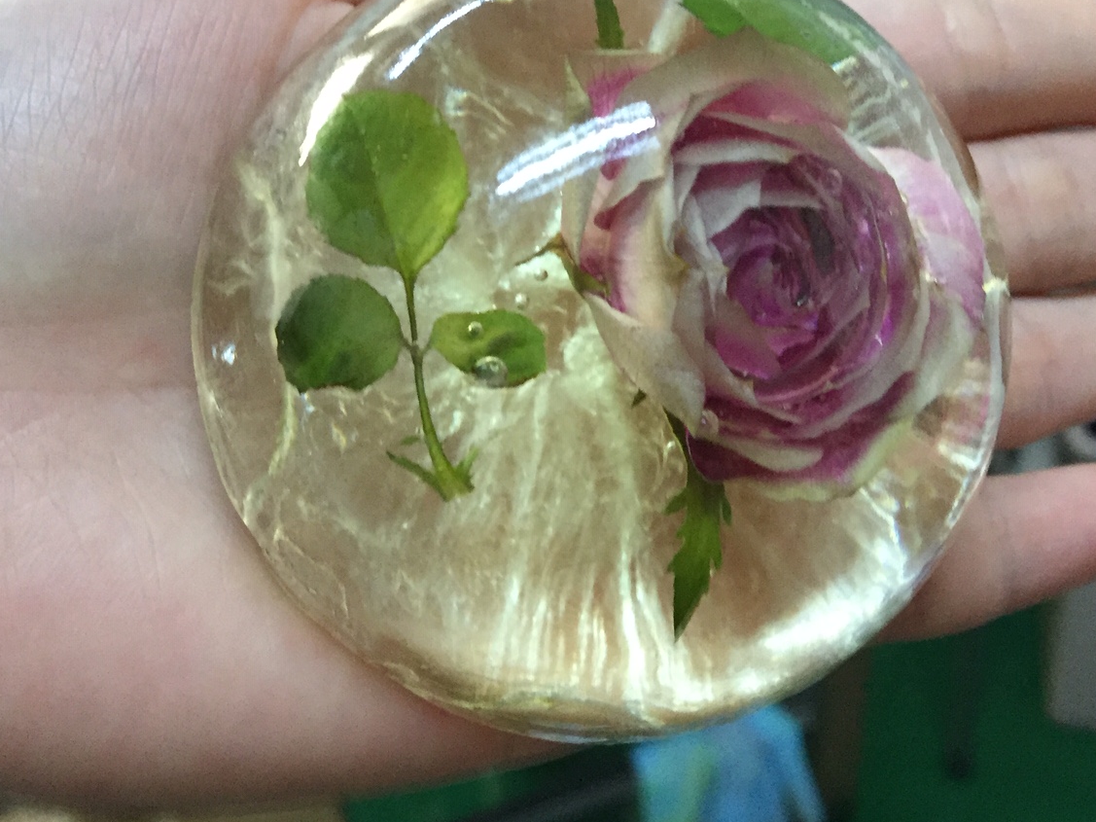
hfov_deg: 44.8
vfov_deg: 34.2
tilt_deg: -27.8
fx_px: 1330
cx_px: 552
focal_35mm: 42
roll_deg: +0.8
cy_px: 319
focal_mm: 4.15
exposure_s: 1/33
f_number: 2.2
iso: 250
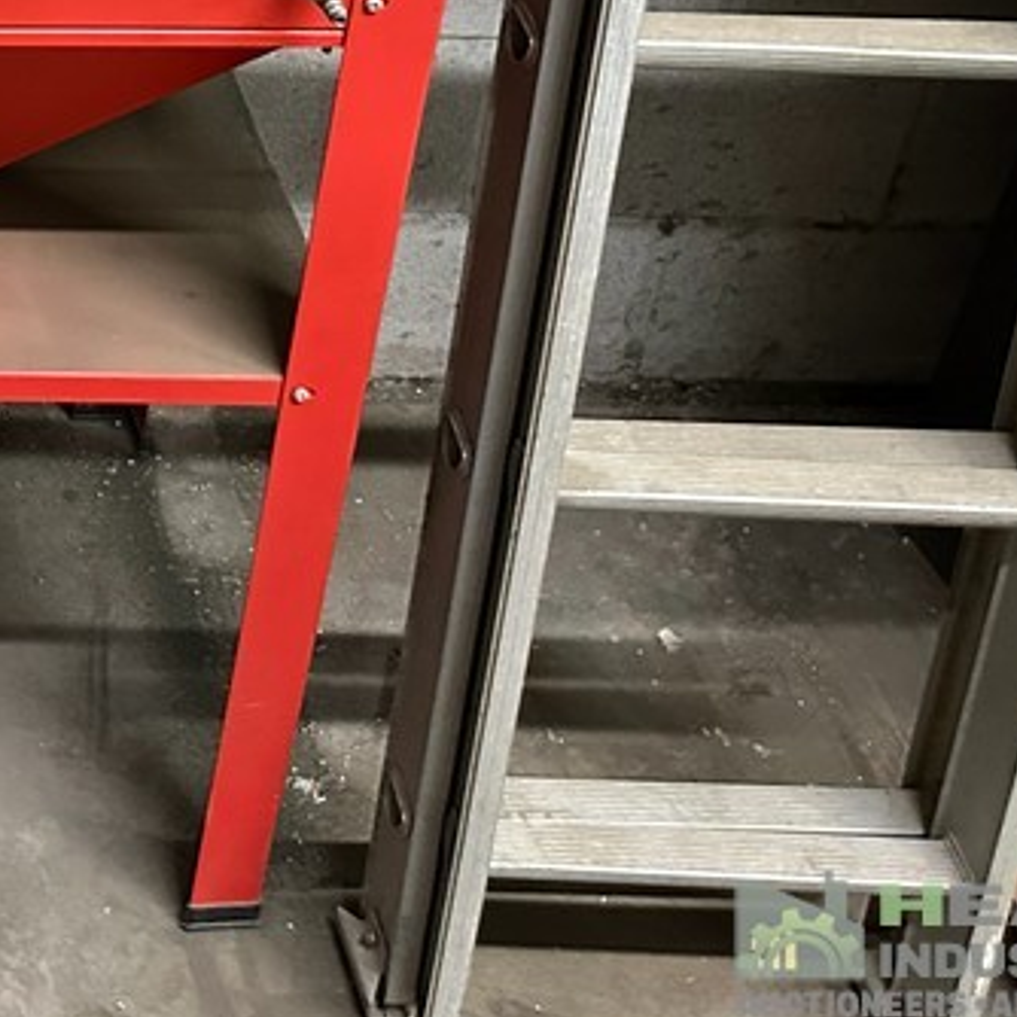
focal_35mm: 65
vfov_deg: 24.5
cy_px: -131
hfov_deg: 23.1
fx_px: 2161
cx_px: -350
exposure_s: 1/60
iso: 800
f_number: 1.78
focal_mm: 6.86
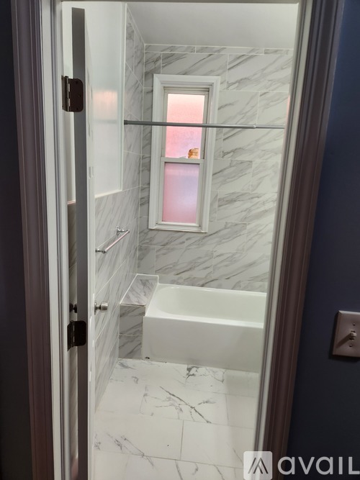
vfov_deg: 73.9
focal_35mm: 23
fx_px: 319
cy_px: 240
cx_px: 180
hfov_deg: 58.9
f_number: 1.8
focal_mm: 5.4
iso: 100
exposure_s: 1/120
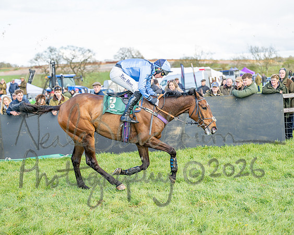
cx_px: 148
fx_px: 686
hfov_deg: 24.2
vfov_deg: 19.4
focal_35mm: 79
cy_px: 118
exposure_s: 1/1600
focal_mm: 70
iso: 400
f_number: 2.8
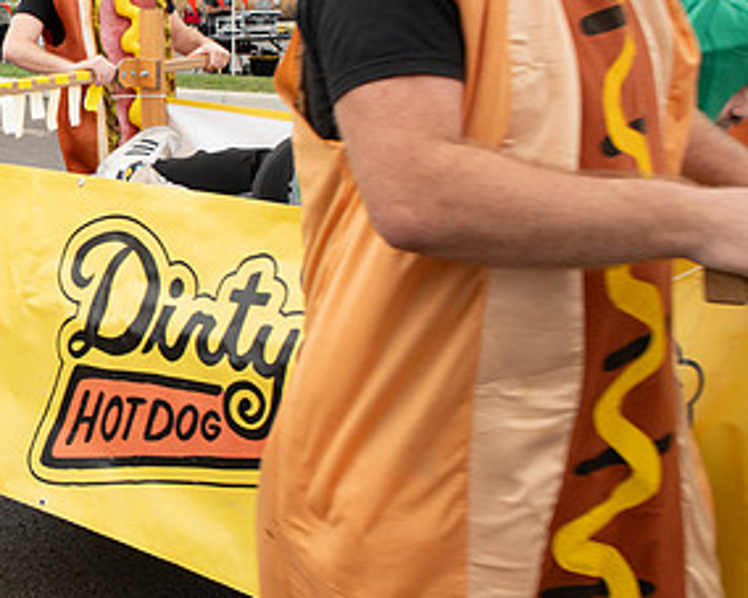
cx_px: -67
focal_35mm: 51
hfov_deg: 32.4
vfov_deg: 29.2
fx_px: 1129
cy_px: 141
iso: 640
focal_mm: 24
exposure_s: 1/200
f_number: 10
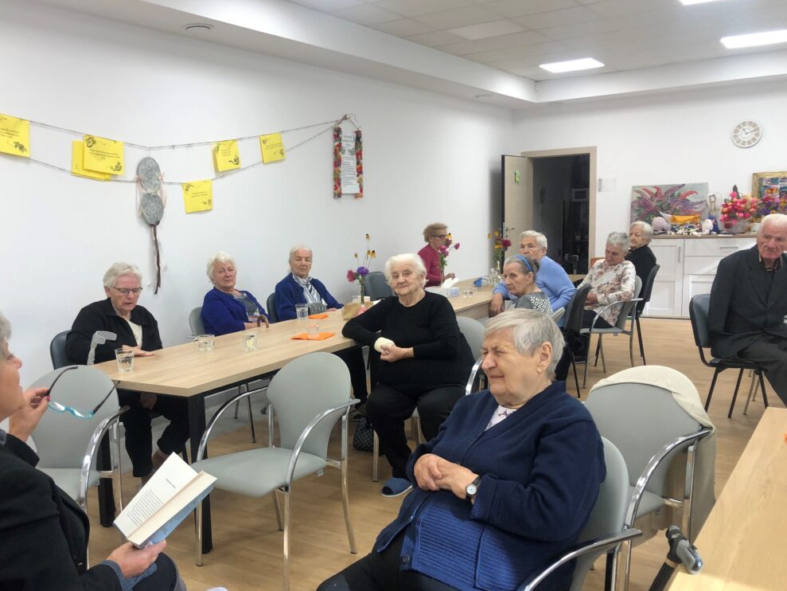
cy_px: 286
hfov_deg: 61.6
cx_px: 383
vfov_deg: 48.2
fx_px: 659
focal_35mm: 29
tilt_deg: -5.4
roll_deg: +2.4
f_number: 1.8
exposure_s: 1/33
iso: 25
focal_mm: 3.99
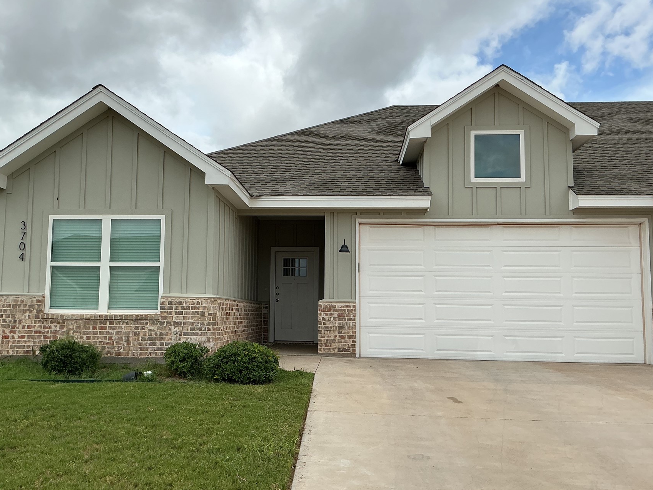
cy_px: 249
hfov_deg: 52.5
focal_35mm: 35
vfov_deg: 40.7
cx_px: 294
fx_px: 660
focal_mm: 3
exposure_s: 1/1912
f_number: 1.8
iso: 25
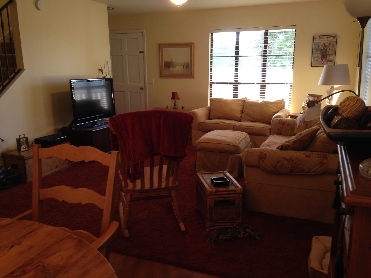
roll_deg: +0.4
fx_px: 354
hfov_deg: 55.4
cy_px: 139
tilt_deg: -13.0
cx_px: 186
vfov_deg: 42.9
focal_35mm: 33
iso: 50
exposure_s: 1/20
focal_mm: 4.12
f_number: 2.4
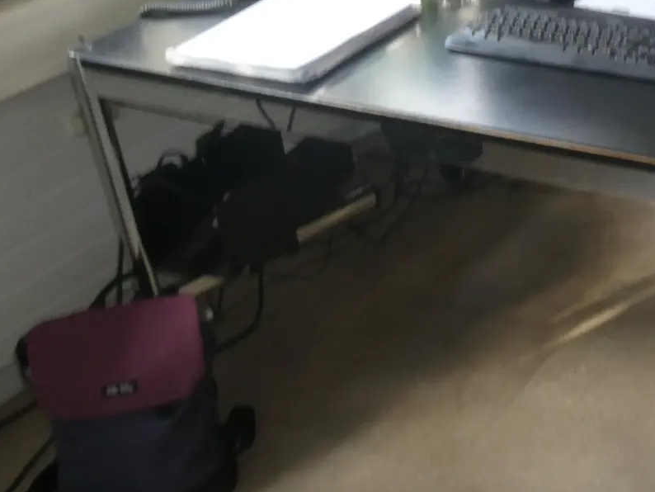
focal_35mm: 58
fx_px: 1098
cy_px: 163
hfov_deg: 30.2
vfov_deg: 25.1
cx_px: 696
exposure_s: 1/60
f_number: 3.3
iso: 200
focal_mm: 4.3
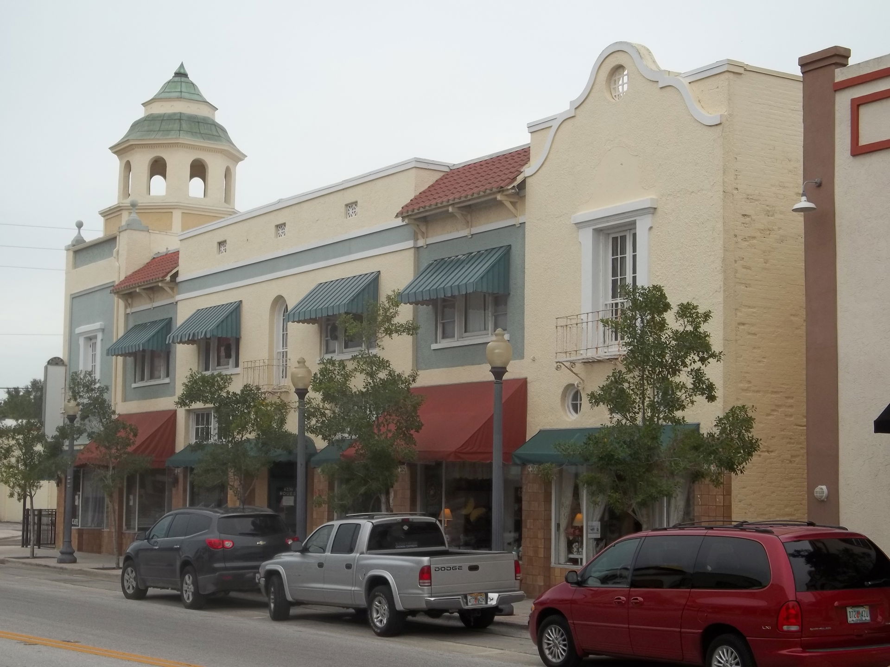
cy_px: 334
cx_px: 445
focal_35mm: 63
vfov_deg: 23.3
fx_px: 1620
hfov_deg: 30.7
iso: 64
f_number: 4
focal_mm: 11.3
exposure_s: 1/250
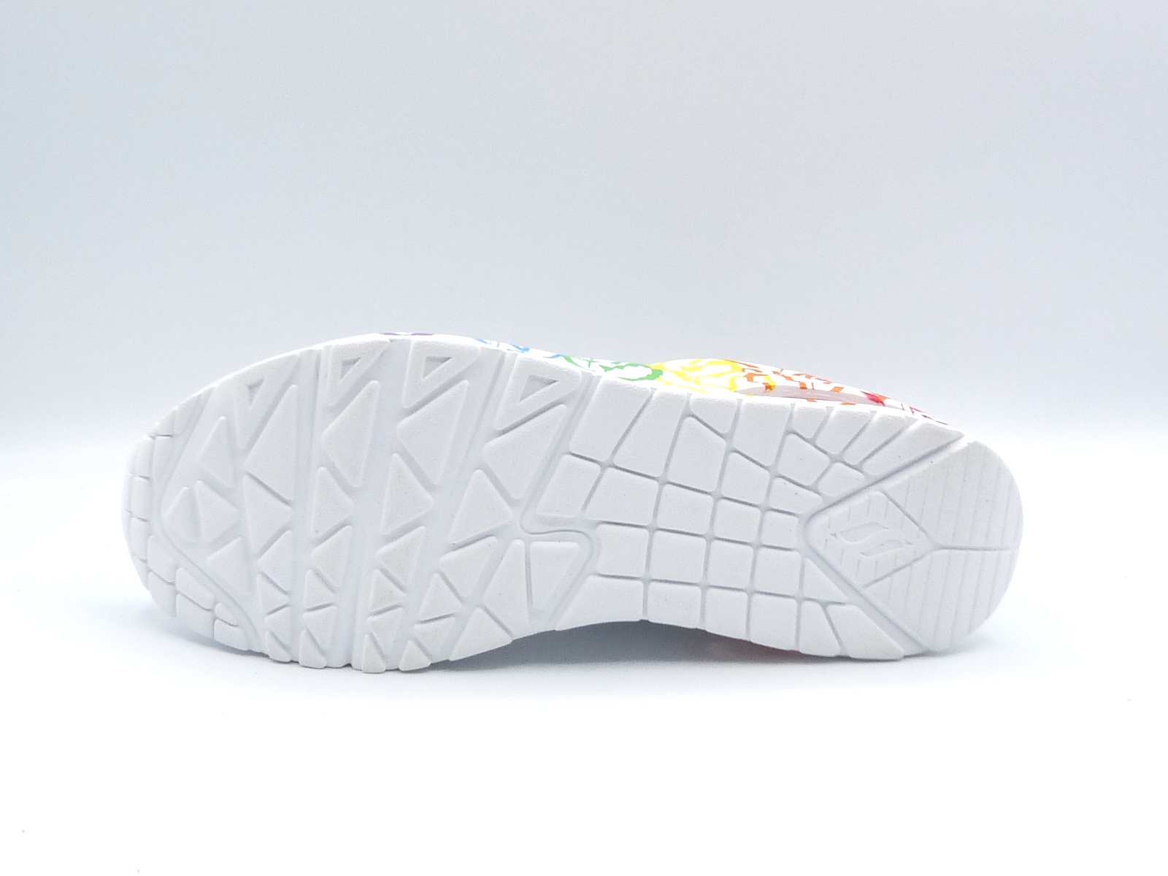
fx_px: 1721
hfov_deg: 37.5
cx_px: 584
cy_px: 438
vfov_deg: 28.6
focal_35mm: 51
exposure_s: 1/200
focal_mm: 5.2
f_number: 5
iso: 100
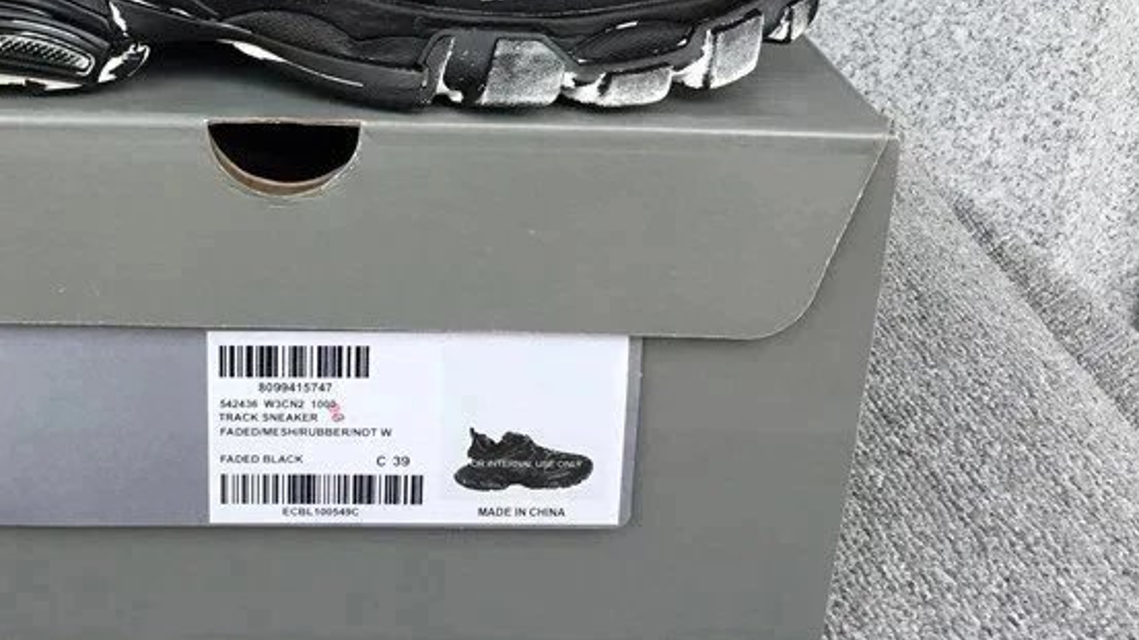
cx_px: 251
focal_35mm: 55
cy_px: 36
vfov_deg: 21.2
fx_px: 1661
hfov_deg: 36.7
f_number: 2.4
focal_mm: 3.3
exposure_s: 1/152
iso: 25
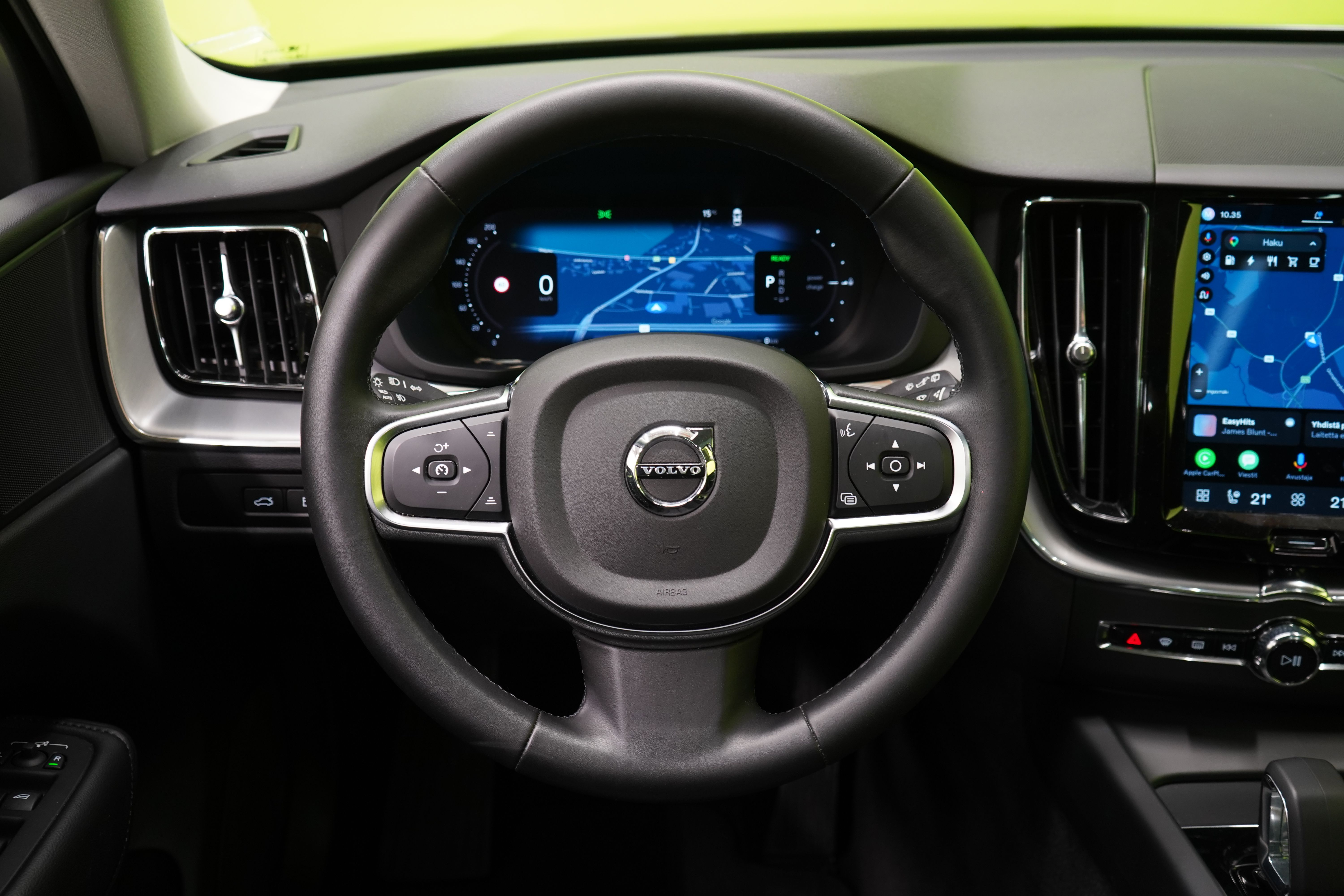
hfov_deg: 55.8
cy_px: 448
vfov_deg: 38.9
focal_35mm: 34
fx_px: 1269
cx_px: 672
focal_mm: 34
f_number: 5
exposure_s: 1/25
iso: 1250
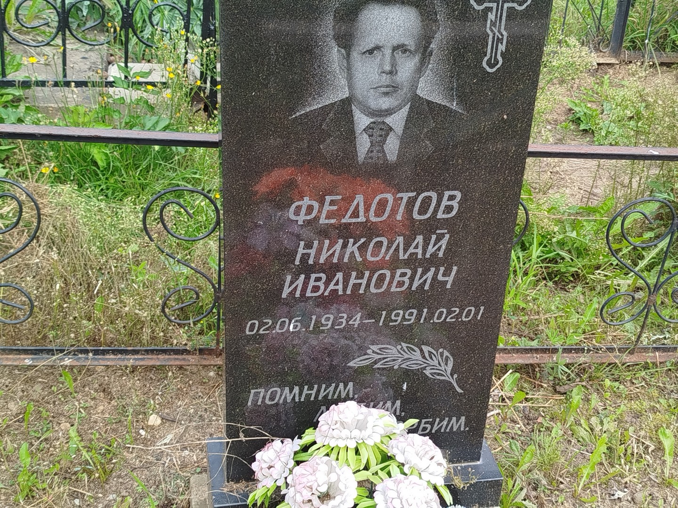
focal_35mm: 48
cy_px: 254
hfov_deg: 39.7
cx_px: 339
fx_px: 940
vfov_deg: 30.3
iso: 50
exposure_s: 1/316
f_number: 1.7
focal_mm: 5.31
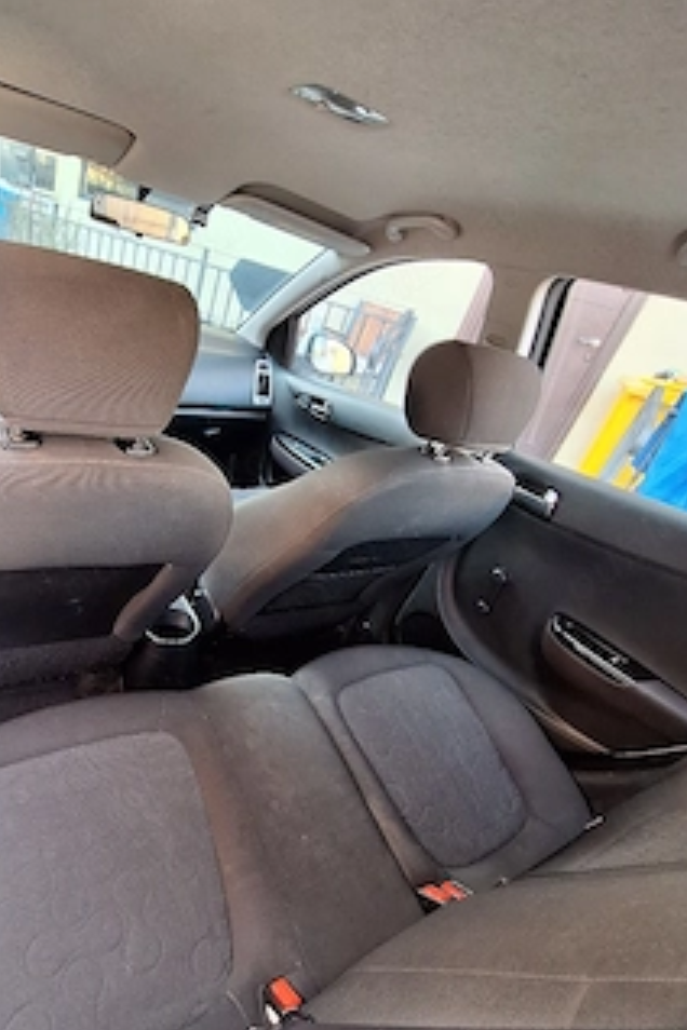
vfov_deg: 93.0
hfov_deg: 68.5
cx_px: 230
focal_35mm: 17
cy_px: 564
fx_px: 487
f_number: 2.2
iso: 100
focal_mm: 1.74
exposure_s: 1/50
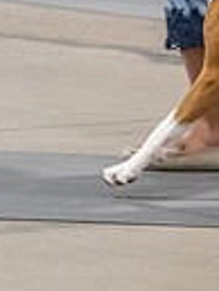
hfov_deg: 2.9
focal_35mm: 512
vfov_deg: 3.8
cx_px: 333
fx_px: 4312
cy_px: -176
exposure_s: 1/250
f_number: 3.5
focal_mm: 102
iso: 6400
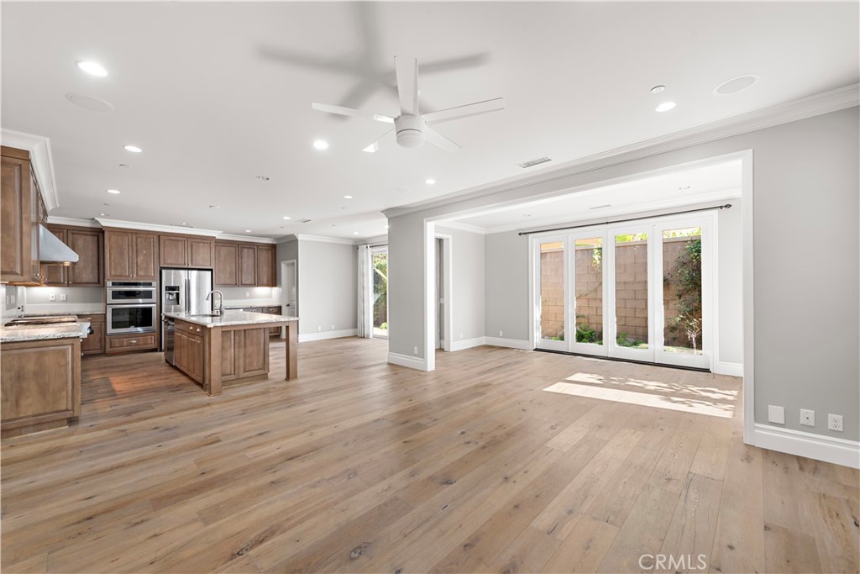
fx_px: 334
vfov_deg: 81.2
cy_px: 287
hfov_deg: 104.2
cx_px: 430
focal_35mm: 14
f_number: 7.1
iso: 160
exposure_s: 1/125
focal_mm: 14
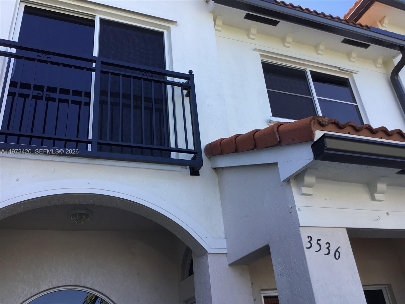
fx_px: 363
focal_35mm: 31
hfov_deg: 58.4
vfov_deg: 45.4
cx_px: 202
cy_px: 152
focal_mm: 3.3
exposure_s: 1/326
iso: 25
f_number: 2.4
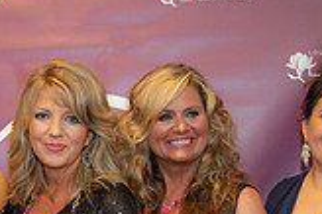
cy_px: 293
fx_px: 1072
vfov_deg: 11.1
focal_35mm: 120
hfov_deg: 17.0
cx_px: 79
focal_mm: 34
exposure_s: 1/125
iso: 1250
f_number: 2.8
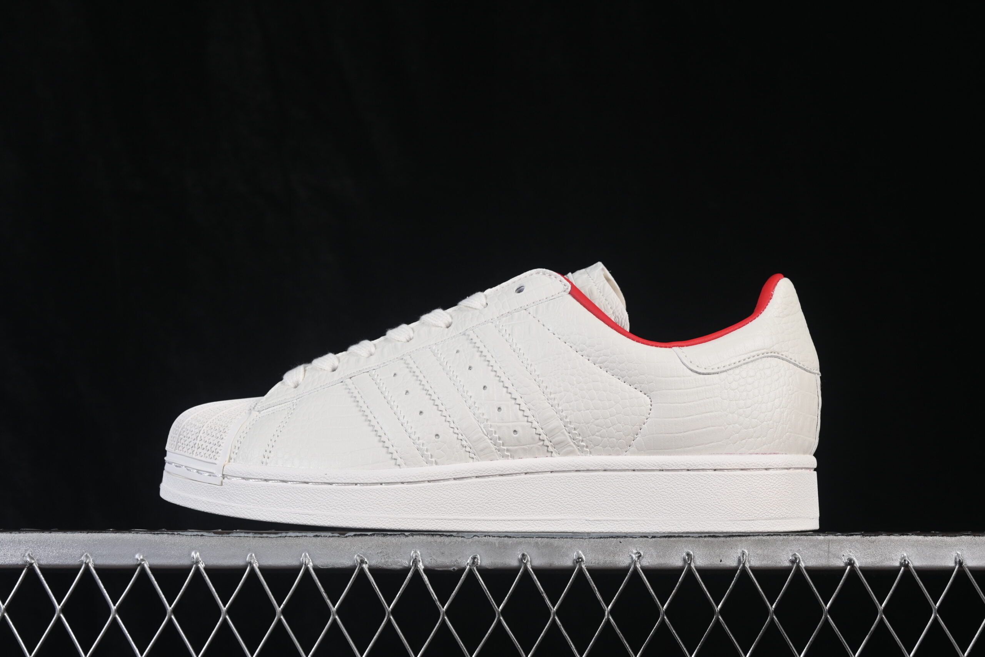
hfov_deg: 27.0
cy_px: 328
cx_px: 492
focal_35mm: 75
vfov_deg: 18.2
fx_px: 2052
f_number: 8
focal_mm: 50
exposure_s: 1/80
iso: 160
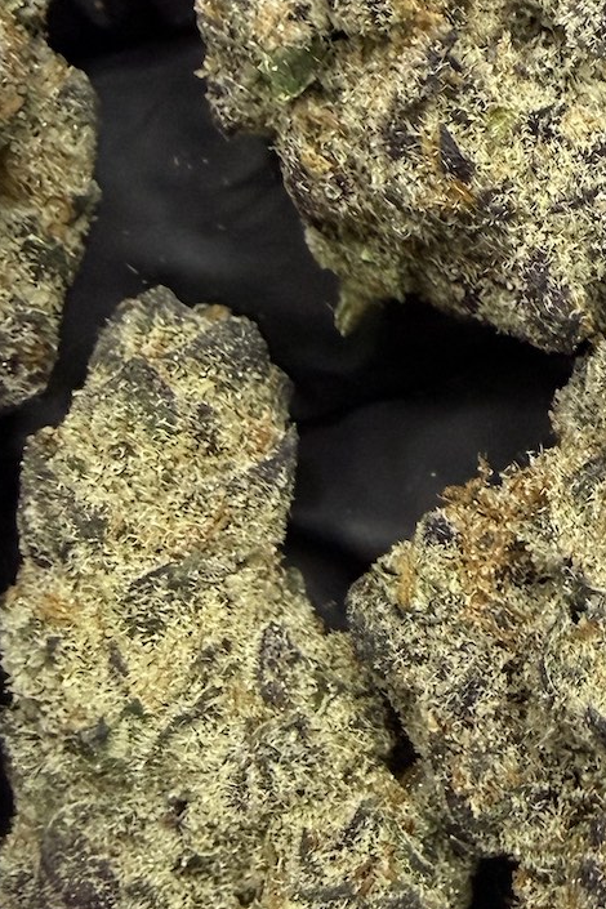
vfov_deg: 29.3
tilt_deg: -61.6
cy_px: 242
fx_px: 1717
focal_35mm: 68
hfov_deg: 18.8
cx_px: 756
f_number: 2.2
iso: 320
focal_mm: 2.22
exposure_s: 1/71
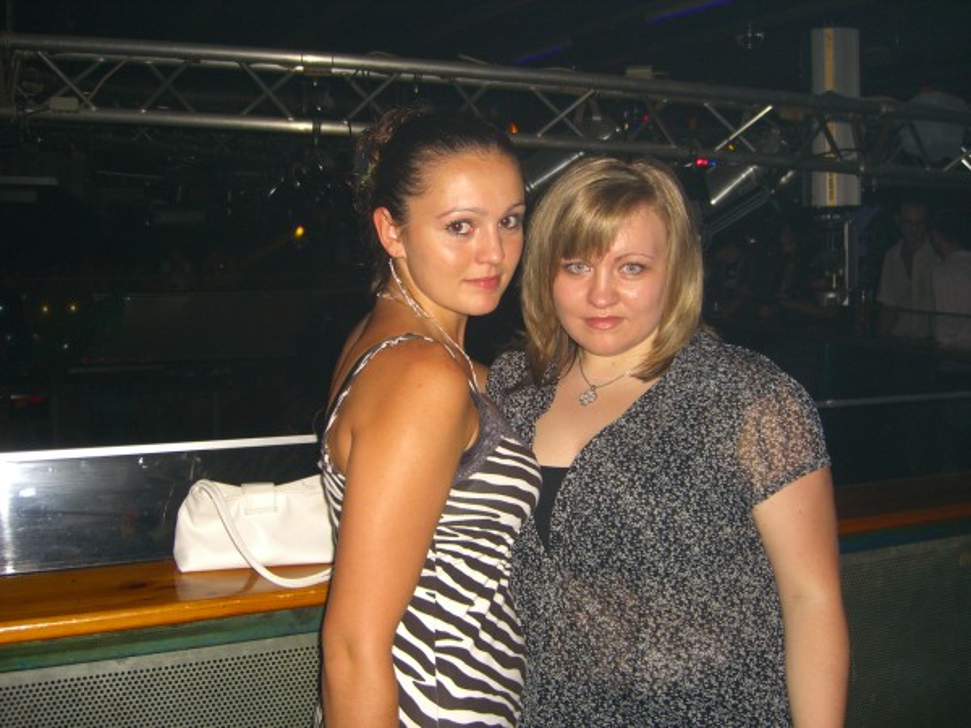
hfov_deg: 49.0
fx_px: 1066
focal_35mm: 38
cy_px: 364
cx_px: 486
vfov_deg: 37.7
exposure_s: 1/60
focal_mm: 7.9
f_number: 2.8
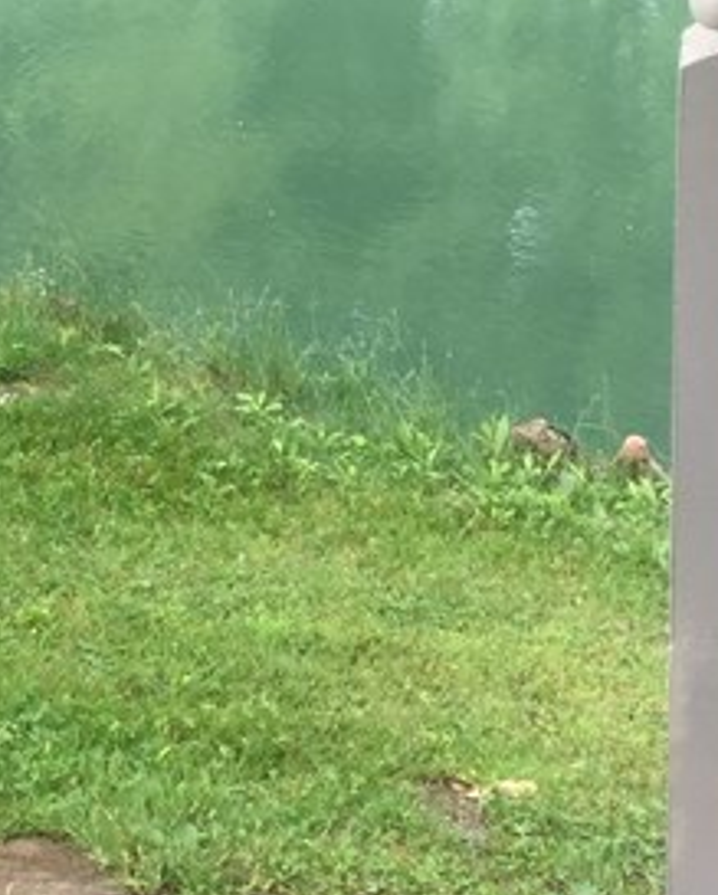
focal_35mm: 106
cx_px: -118
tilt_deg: -11.0
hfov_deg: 14.2
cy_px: 95
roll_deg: -0.2
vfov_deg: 17.8
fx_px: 2811
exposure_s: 1/246
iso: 32
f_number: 2.2
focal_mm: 4.15
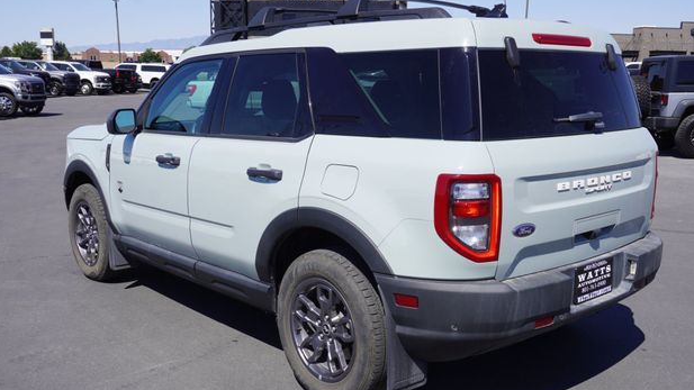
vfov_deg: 31.5
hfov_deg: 53.3
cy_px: 227
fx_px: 691
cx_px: 355
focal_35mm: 38
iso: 100
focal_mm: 23
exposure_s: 1/125
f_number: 10
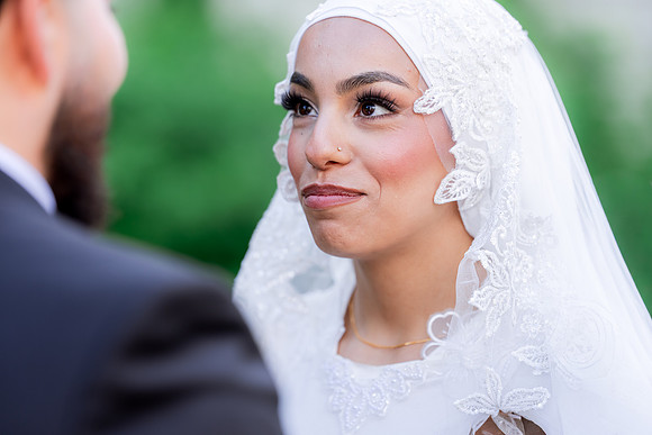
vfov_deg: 9.2
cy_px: 218
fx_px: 2717
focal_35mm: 150
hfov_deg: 13.7
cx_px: 326
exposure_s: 1/1000
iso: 200
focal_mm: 150
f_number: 2.5
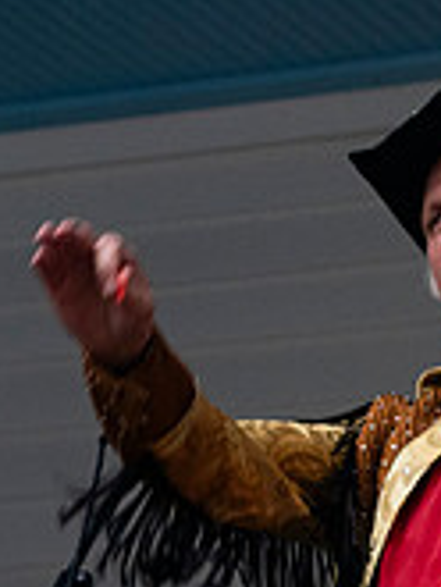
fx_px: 4343
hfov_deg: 5.8
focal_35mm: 256
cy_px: 516
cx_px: 442
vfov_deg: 7.7
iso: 1250
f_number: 4
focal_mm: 60
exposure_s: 1/250
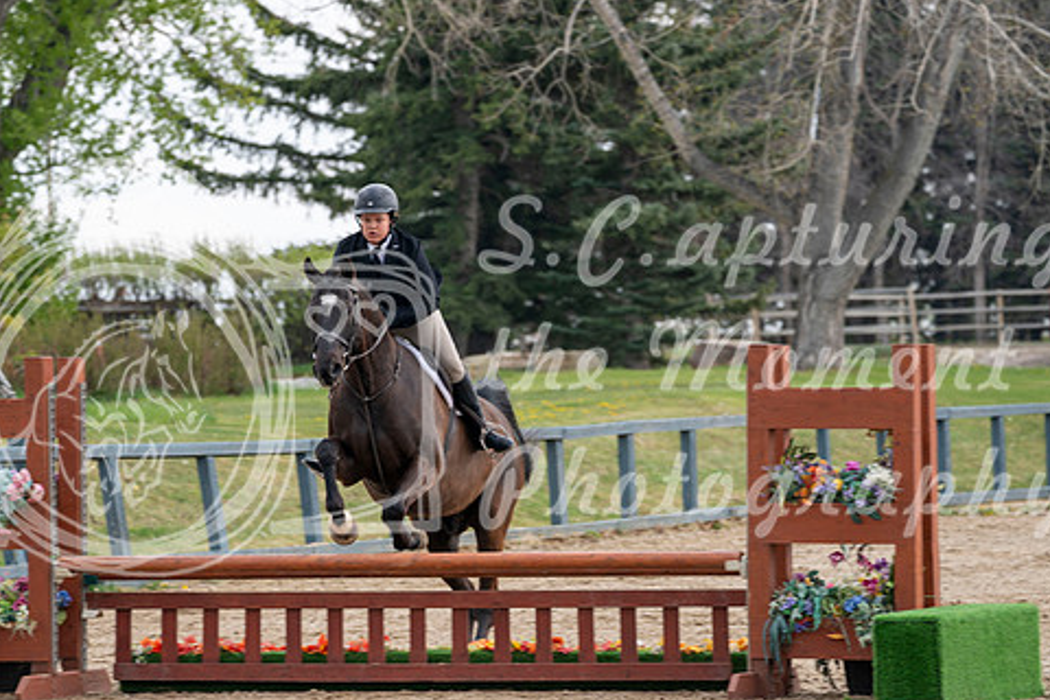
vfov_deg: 5.3
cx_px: 438
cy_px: 366
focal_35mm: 260
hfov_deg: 7.9
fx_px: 7583
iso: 125
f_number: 5.6
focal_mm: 215
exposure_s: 1/250
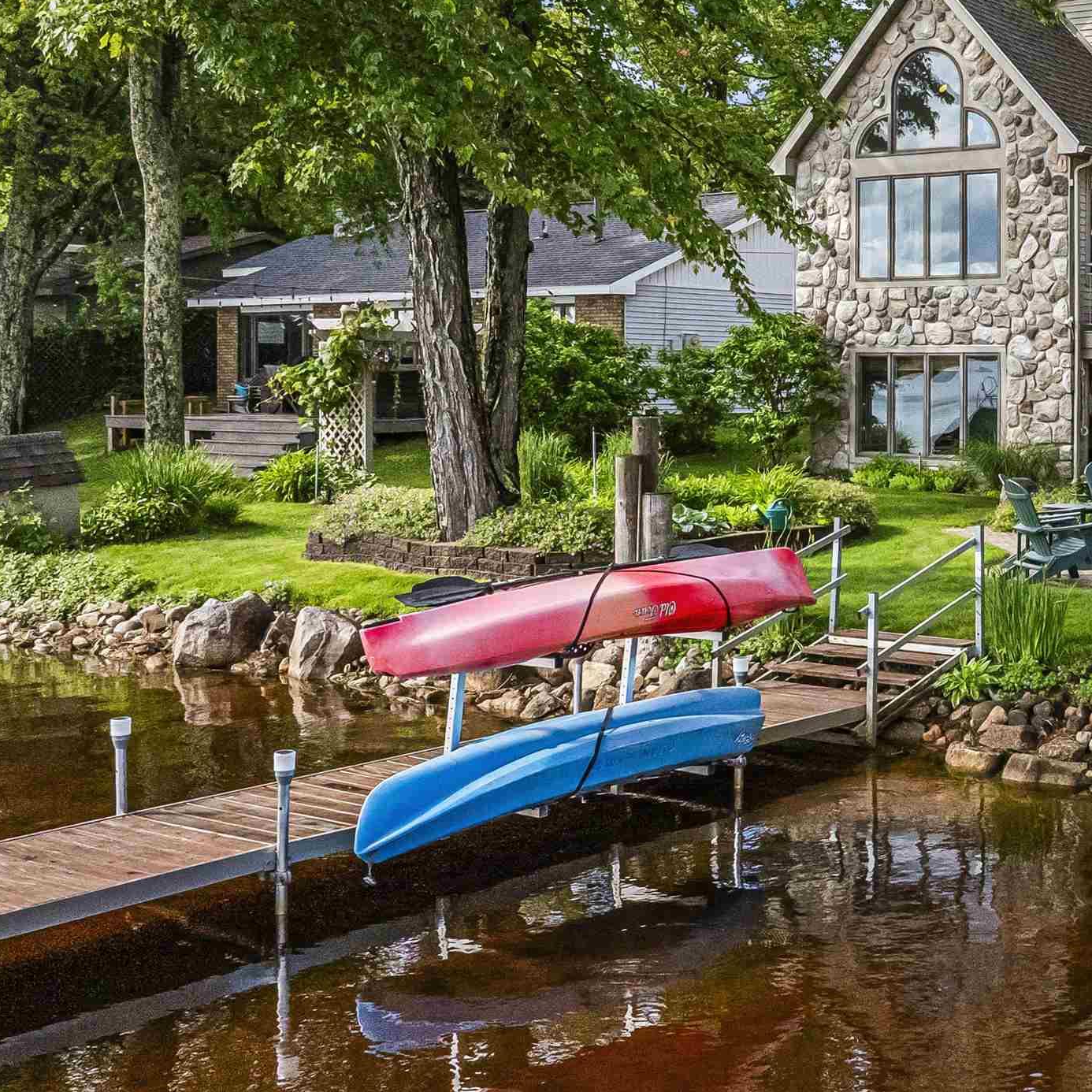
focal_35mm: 47
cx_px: 1068
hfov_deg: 33.3
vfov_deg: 36.1
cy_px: 524
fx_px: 1677
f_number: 7.1
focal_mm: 12.29
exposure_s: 1/160
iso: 1600
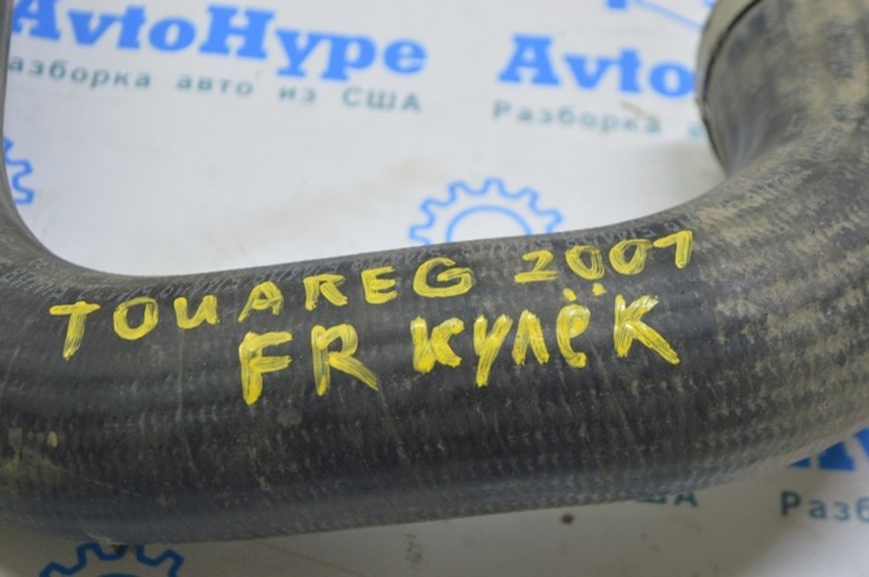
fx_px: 1880
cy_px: 288
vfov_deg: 17.4
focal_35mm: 78
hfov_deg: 26.0
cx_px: 434
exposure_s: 1/20
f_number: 5.6
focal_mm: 52
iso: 400
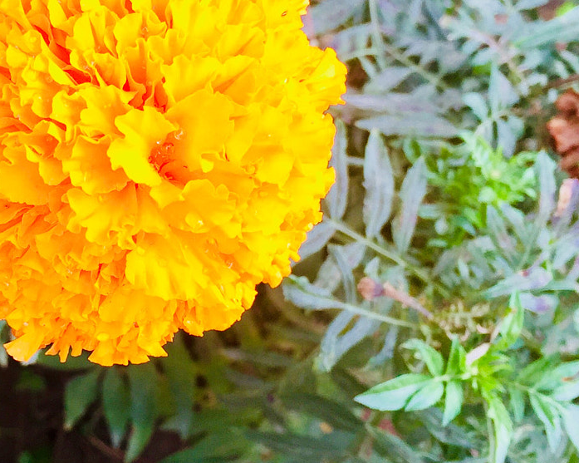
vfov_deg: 23.4
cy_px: 173
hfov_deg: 28.3
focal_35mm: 65
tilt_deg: -67.7
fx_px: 1113
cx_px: 82
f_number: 2.2
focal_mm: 4.15
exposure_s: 1/125
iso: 32
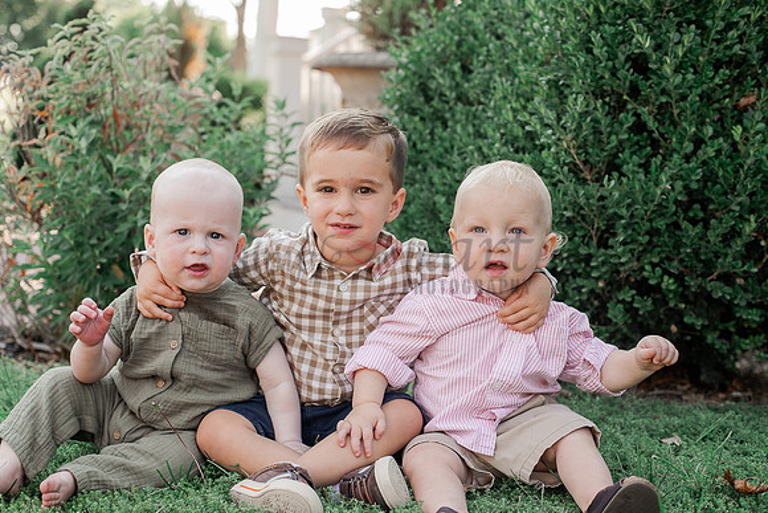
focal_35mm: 50
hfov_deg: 39.6
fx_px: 1067
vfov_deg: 27.0
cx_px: 384
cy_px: 256
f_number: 4
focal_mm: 50
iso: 320
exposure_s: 1/320
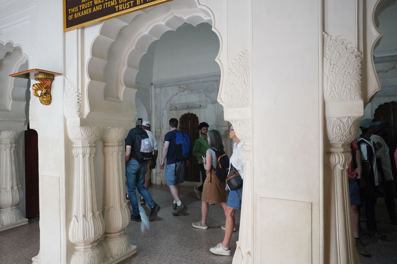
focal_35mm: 24
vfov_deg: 53.1
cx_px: 198
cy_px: 132
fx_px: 265
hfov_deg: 73.7
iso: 3200
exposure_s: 1/80
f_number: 5
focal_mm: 24
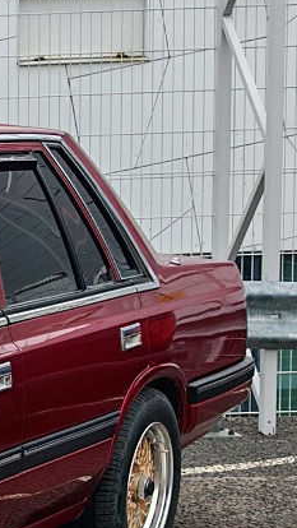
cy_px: 357
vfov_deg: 17.4
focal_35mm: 123
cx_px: -459
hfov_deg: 8.8
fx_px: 1721
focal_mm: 6.83
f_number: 2
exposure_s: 1/620
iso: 100
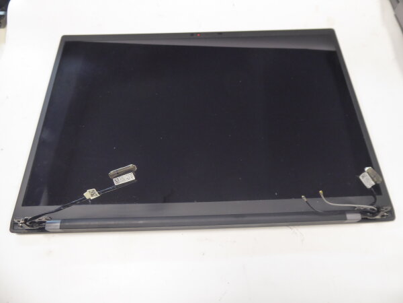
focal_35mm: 25
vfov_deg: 54.9
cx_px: 202
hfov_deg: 69.4
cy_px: 152
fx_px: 291
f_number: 3.3
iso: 400
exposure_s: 1/25
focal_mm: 4.3
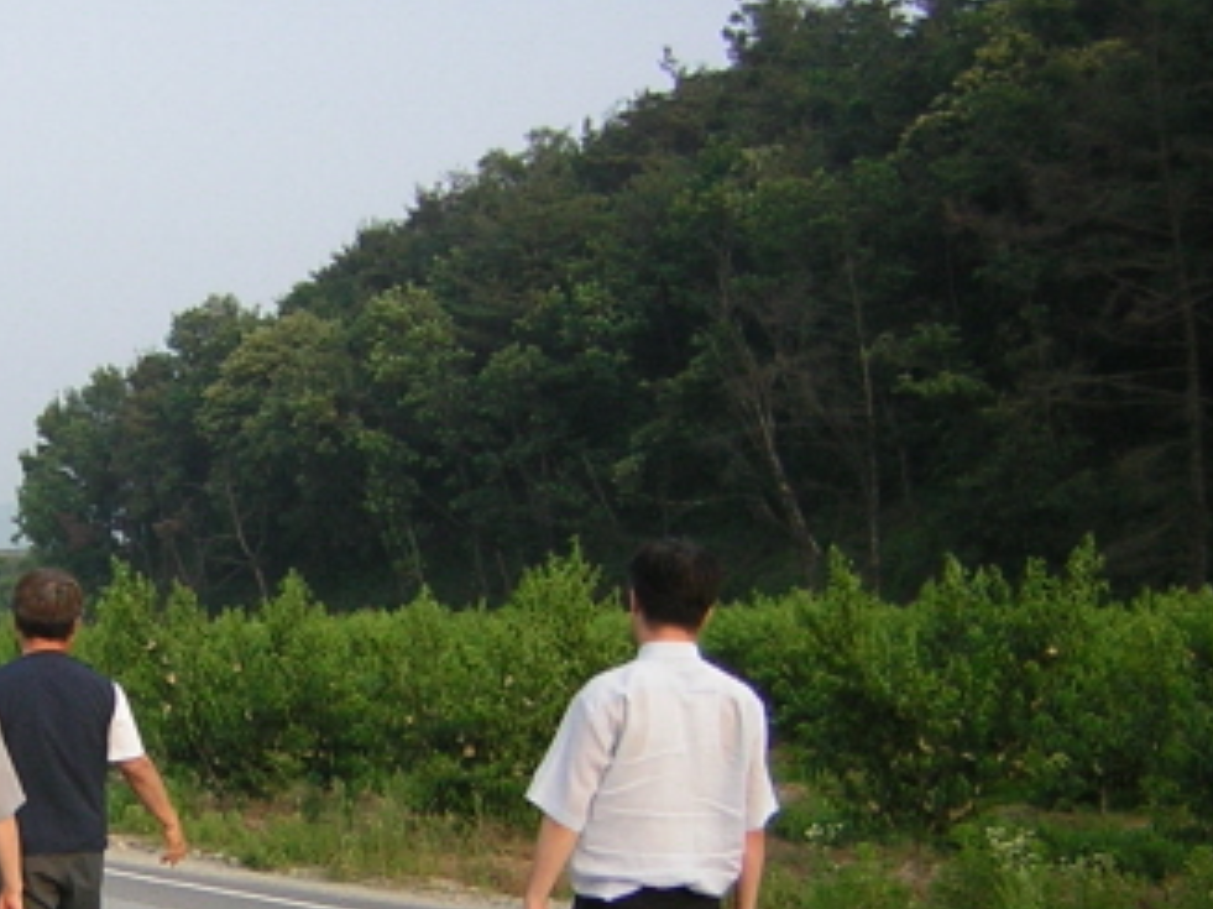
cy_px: 807
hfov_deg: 24.8
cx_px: 193
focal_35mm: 77
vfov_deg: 18.8
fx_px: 2697
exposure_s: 1/287
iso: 50
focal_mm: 4.7
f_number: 2.6
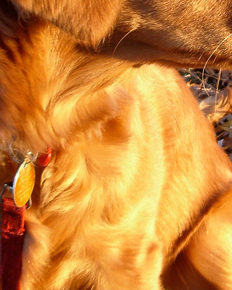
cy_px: 41
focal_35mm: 97
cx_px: 180
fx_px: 833
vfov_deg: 19.5
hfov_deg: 15.8
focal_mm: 5.8
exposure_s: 1/80
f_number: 2.6
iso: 100
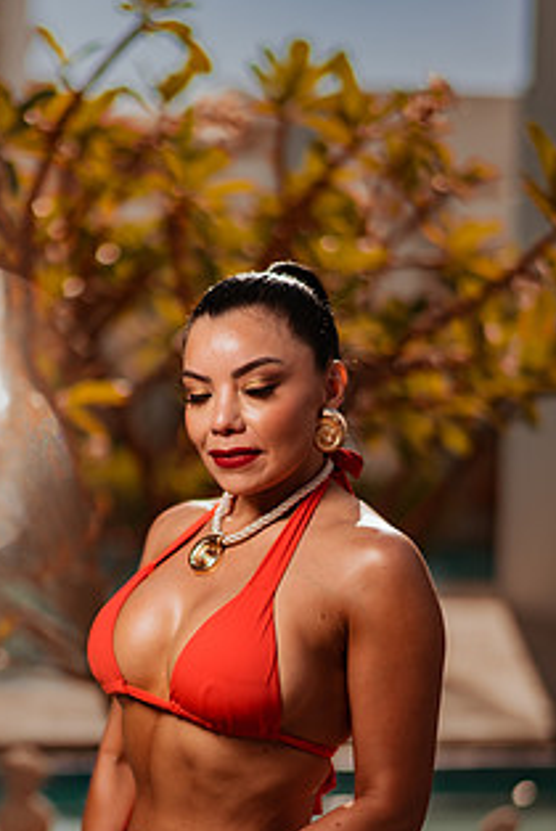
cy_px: 590
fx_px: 1918
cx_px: 191
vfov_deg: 24.3
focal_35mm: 83
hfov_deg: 16.5
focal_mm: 58
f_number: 1.4
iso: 80
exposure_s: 1/8000
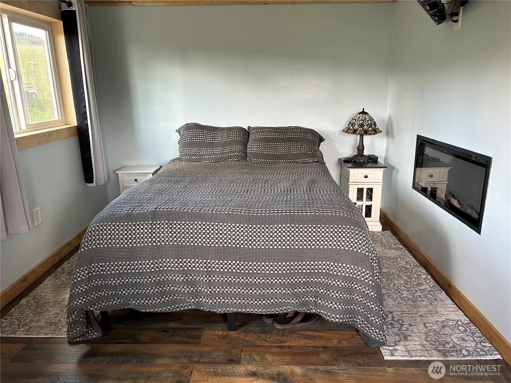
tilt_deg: -15.4
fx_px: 384
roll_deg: +0.9
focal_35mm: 26
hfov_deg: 67.3
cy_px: 192
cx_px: 256
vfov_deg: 53.1
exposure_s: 1/121
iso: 125
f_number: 1.5
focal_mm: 5.7
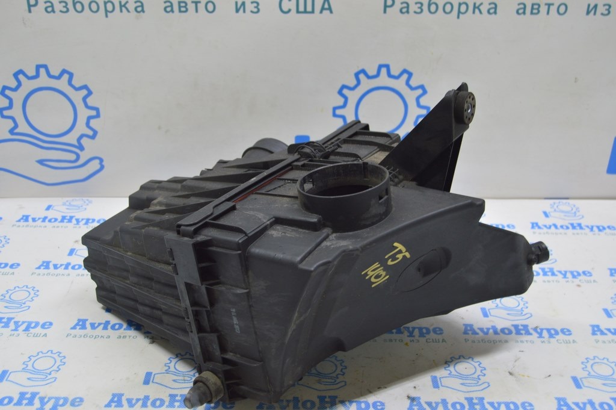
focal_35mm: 39
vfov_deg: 34.2
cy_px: 205
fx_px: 667
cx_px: 308
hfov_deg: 49.6
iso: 400
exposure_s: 1/20
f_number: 5.6
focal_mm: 26
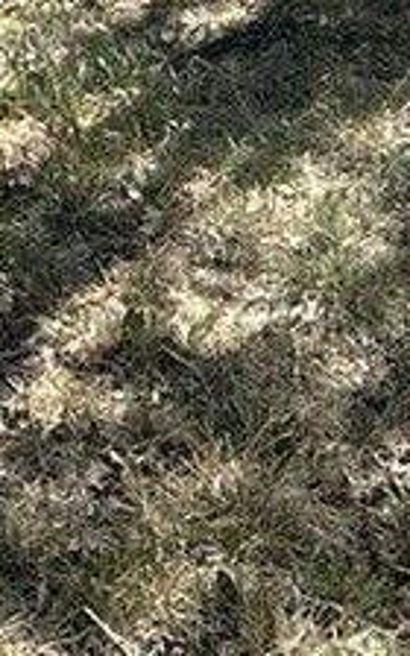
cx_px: -146
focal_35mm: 233
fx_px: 4166
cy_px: -966
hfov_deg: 5.6
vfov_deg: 8.2
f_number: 1.78
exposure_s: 1/1517
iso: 80
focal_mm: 6.86
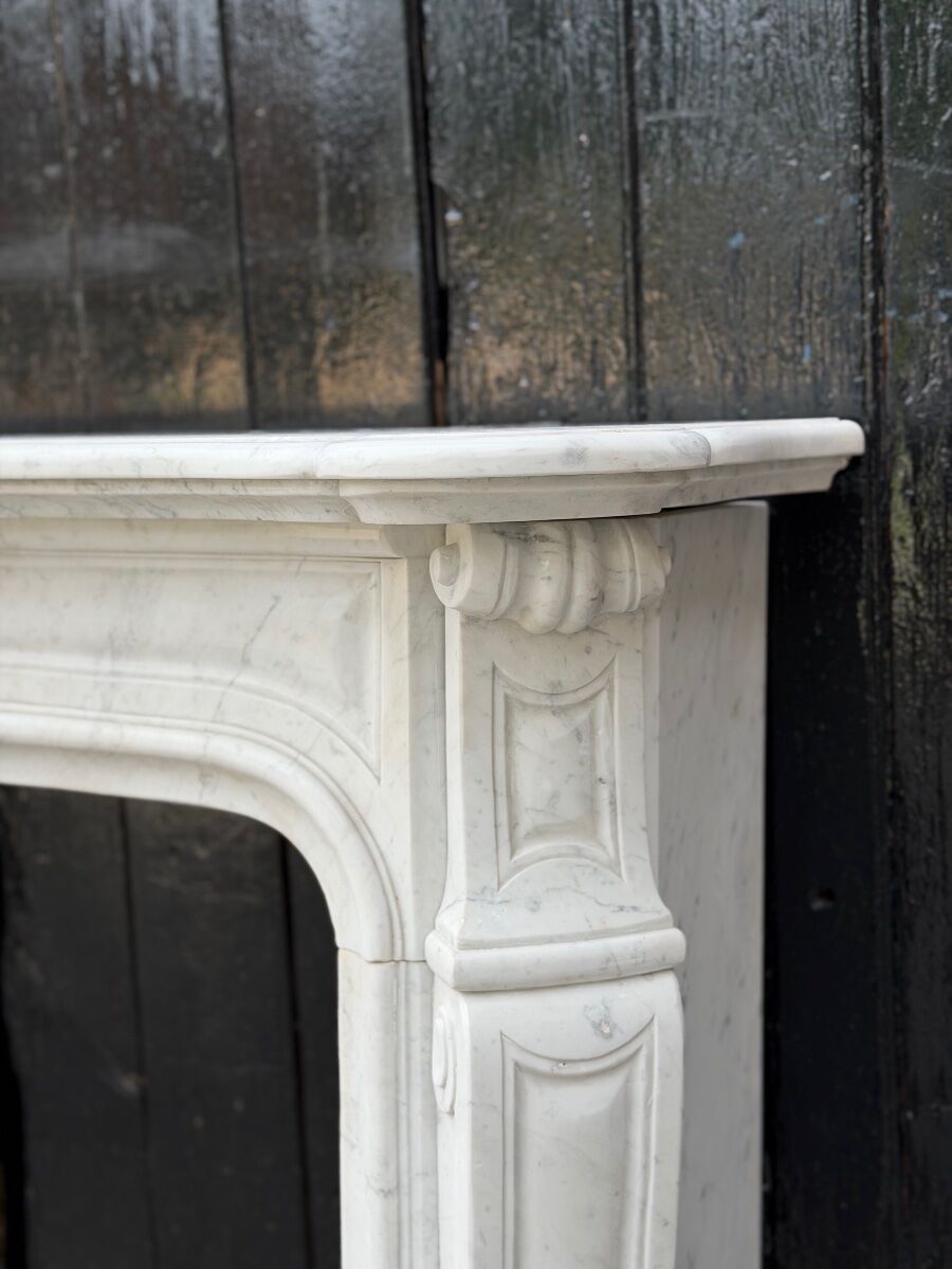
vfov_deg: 39.7
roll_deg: +2.2
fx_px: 1760
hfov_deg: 30.3
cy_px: 634
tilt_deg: -7.6
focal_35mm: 48
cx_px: 476
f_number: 1.78
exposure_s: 1/1041
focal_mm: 6.76
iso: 64
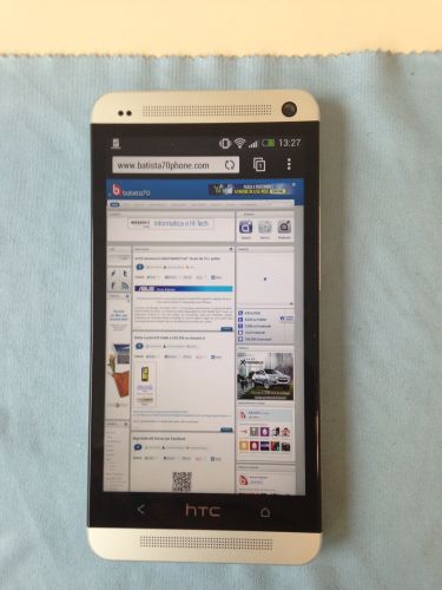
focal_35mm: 33
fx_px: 562
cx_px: 221
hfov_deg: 42.9
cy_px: 295
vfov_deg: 55.4
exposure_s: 1/40
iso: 64
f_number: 2.4
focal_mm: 4.13
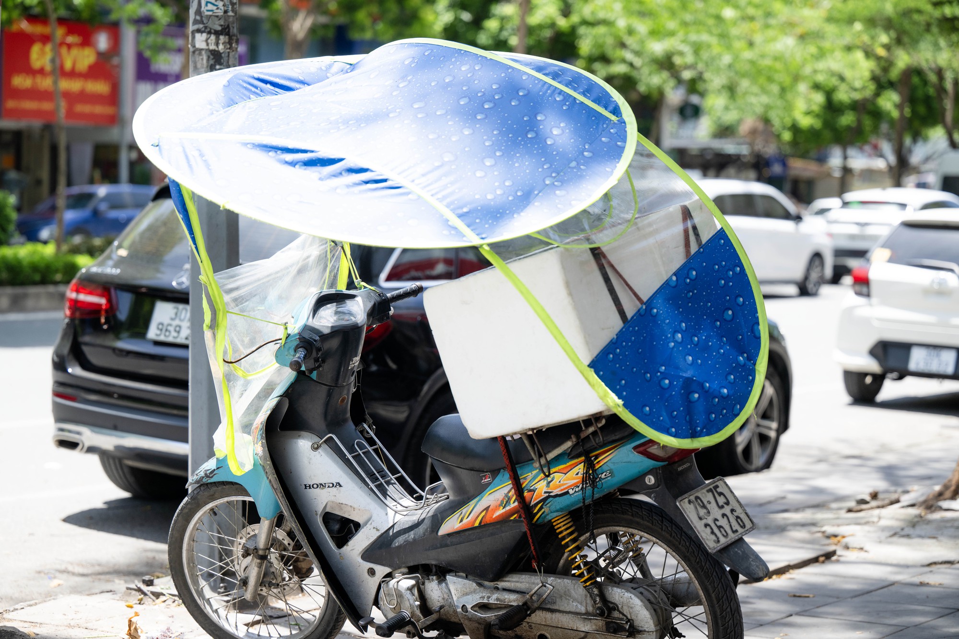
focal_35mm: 83
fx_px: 2211
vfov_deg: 16.5
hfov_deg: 24.5
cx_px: 480
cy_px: 320
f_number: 3.2
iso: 250
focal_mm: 83
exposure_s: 1/1250
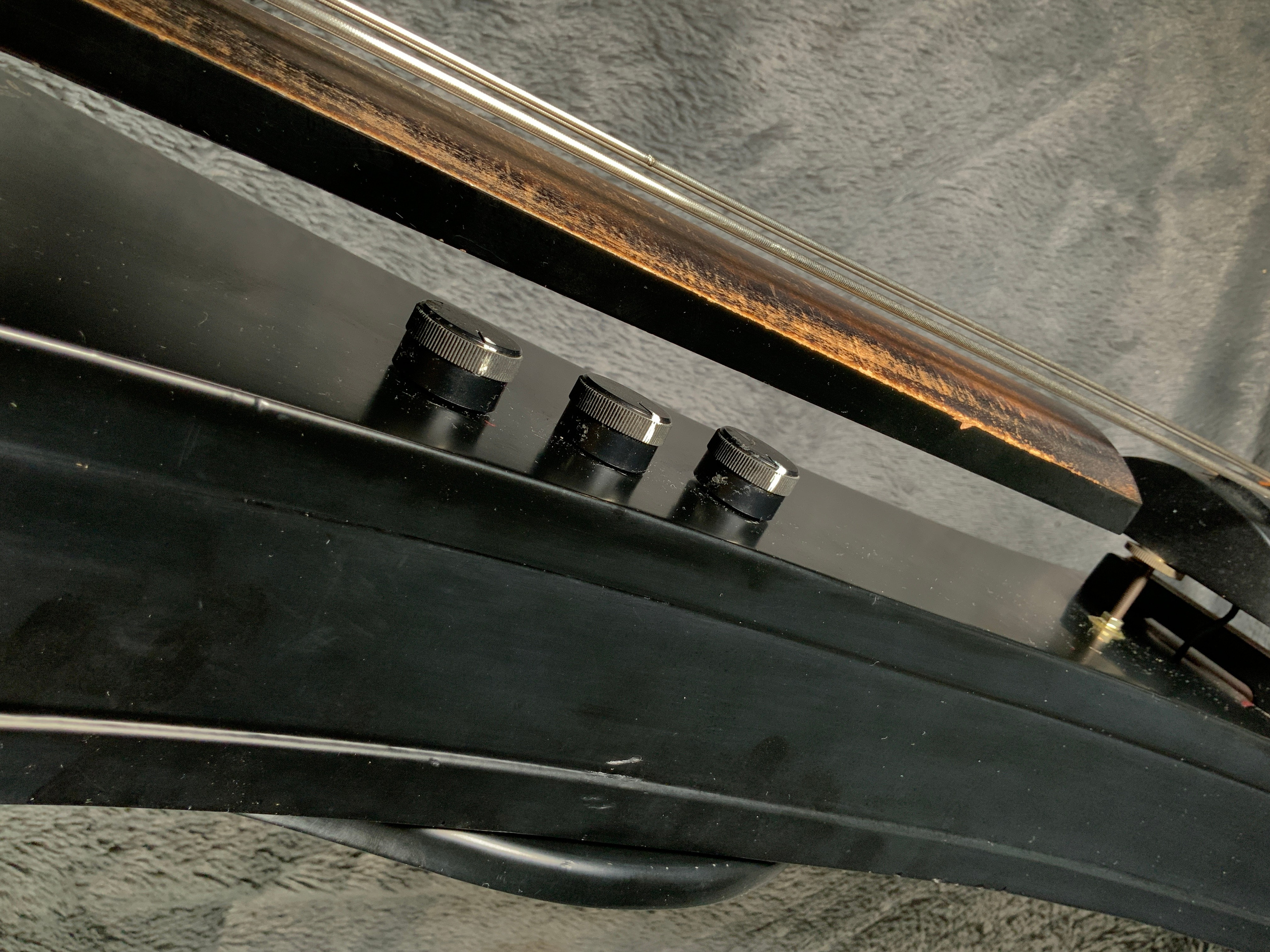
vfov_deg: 48.2
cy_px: 476
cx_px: 635
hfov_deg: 61.7
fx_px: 1064
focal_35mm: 29
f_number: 1.8
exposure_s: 1/78
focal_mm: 3
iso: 64
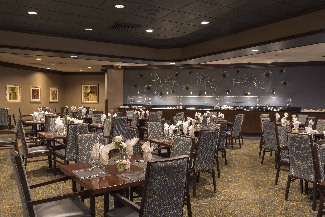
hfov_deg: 60.3
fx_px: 280
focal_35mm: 31
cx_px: 162
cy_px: 108
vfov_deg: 42.4
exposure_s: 5
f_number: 8
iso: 100
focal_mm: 31
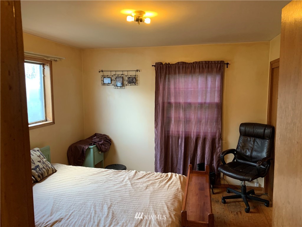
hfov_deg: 67.3
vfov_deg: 53.1
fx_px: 227
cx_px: 151
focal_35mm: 26
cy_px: 114
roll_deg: -0.2
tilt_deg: -6.8
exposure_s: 1/60
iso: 250
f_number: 1.8
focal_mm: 4.25
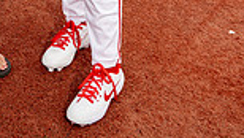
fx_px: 693
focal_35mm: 107
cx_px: 49
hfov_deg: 19.8
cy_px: -189
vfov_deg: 10.0
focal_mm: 35
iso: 125
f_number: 8
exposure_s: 1/250
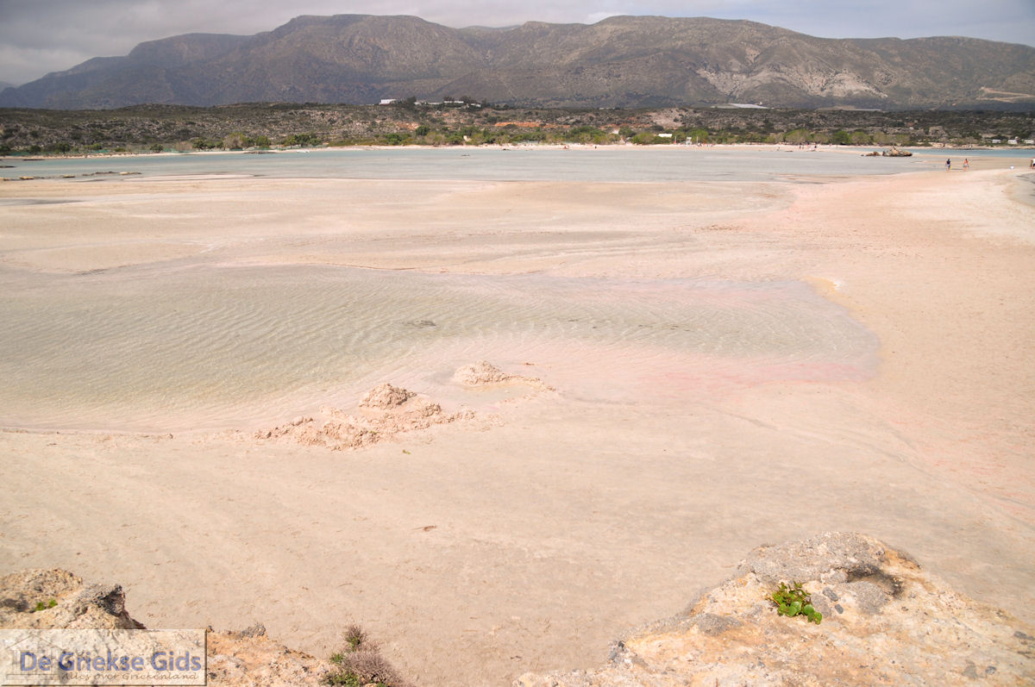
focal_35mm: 27
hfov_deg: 67.4
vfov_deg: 47.8
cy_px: 344
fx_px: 775
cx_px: 518
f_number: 5
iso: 200
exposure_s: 1/2000
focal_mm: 18
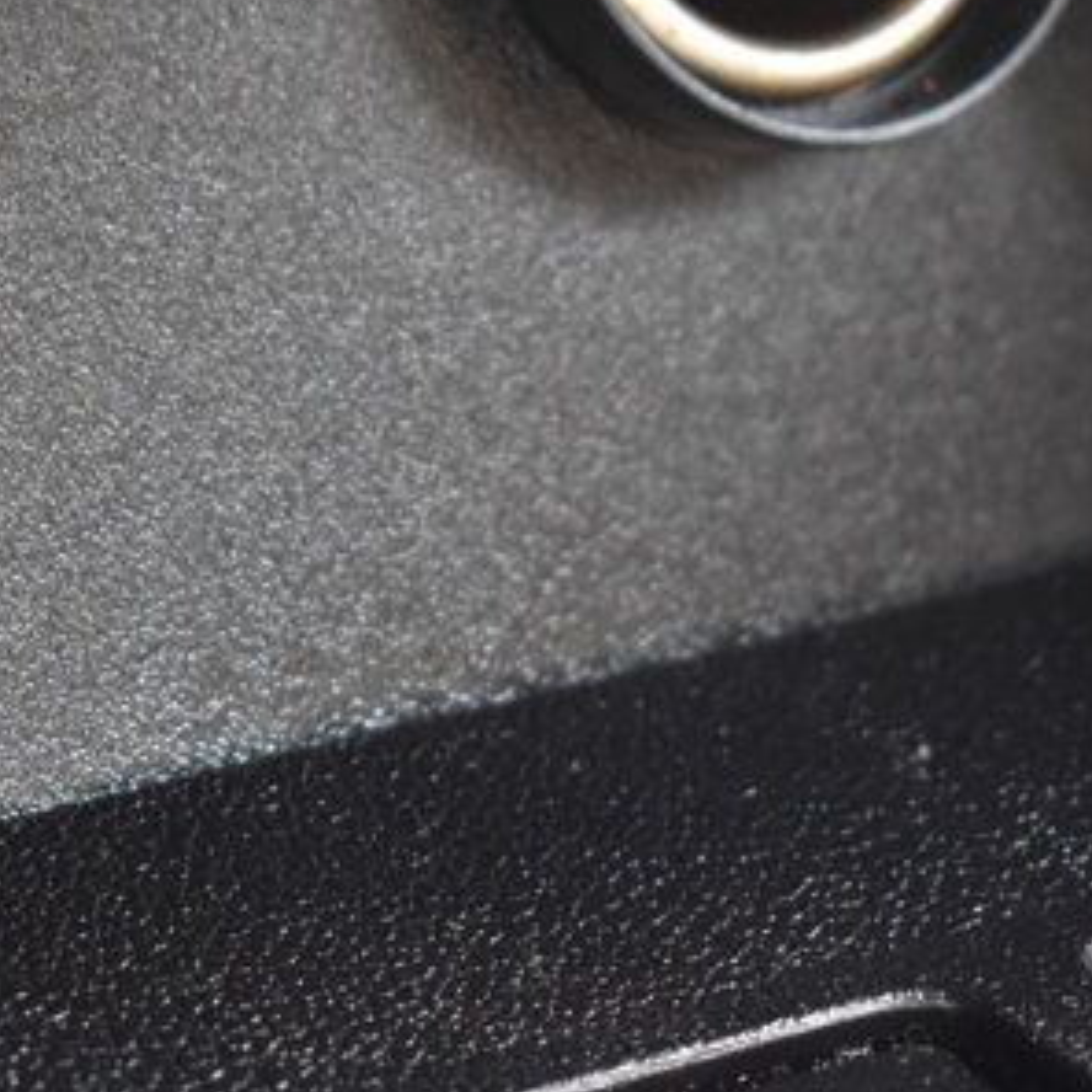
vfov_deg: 7.2
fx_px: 8654
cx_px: -44
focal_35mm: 242
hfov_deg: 7.2
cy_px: 845
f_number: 6.3
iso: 1400
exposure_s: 1/15
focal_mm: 55
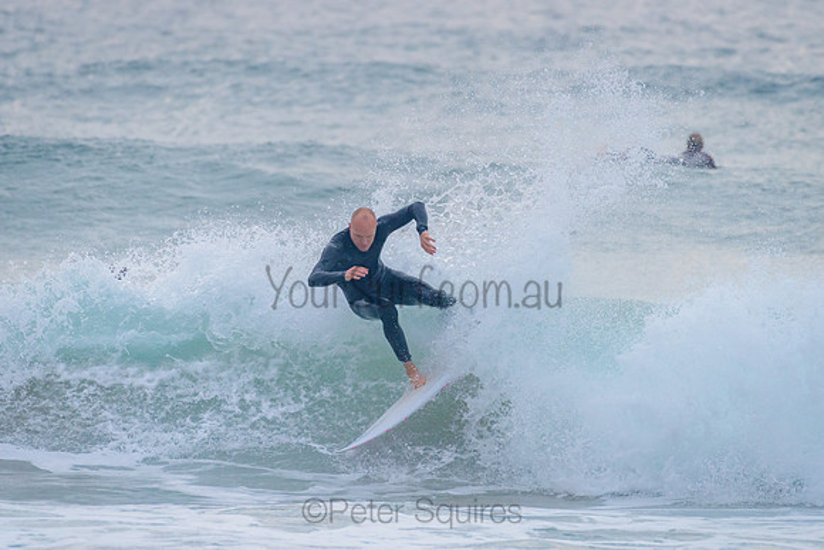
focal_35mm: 613
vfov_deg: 2.2
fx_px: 14037
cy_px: 270
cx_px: 399
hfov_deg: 3.4
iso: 640
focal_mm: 500
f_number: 5.6
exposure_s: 1/1600
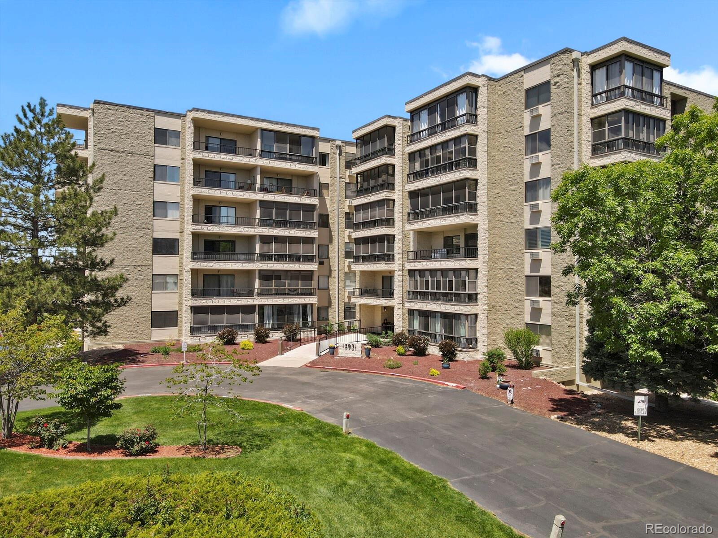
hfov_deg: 71.6
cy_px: 269
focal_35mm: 24
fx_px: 498
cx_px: 359
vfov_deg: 56.8
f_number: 2.8
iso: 100
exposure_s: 1/320
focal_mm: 4.5
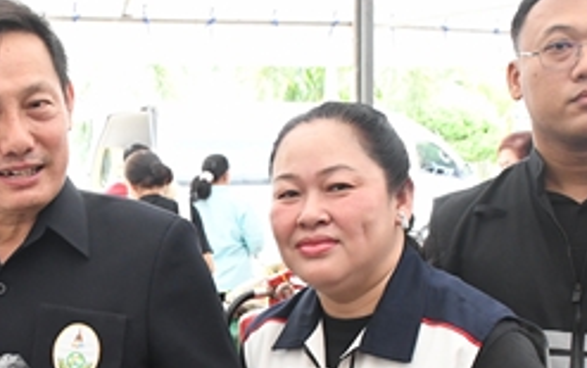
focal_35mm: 87
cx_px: 78
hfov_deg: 23.3
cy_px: 364
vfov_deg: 14.8
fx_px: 1393
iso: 2500
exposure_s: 1/250
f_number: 8
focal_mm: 22
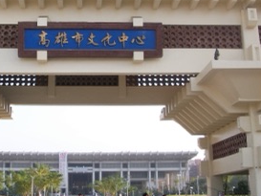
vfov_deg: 24.8
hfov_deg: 32.5
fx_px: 445
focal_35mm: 59
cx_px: 93
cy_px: 97
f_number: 3.1
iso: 80
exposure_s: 1/320
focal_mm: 6.3
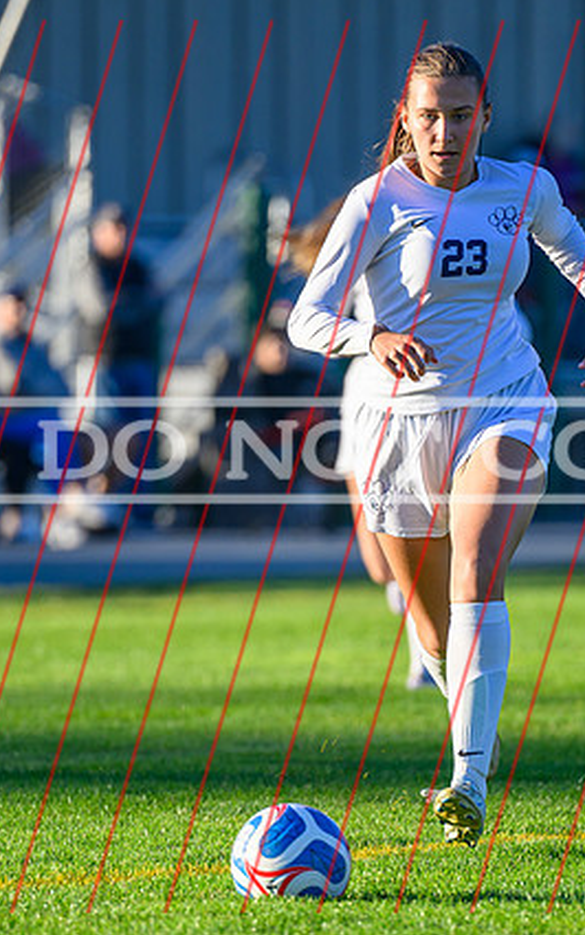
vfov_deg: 4.8
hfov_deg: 3.0
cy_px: 574
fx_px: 11111
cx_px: 429
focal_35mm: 436
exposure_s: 1/1600
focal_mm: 200
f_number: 2.8
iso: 200
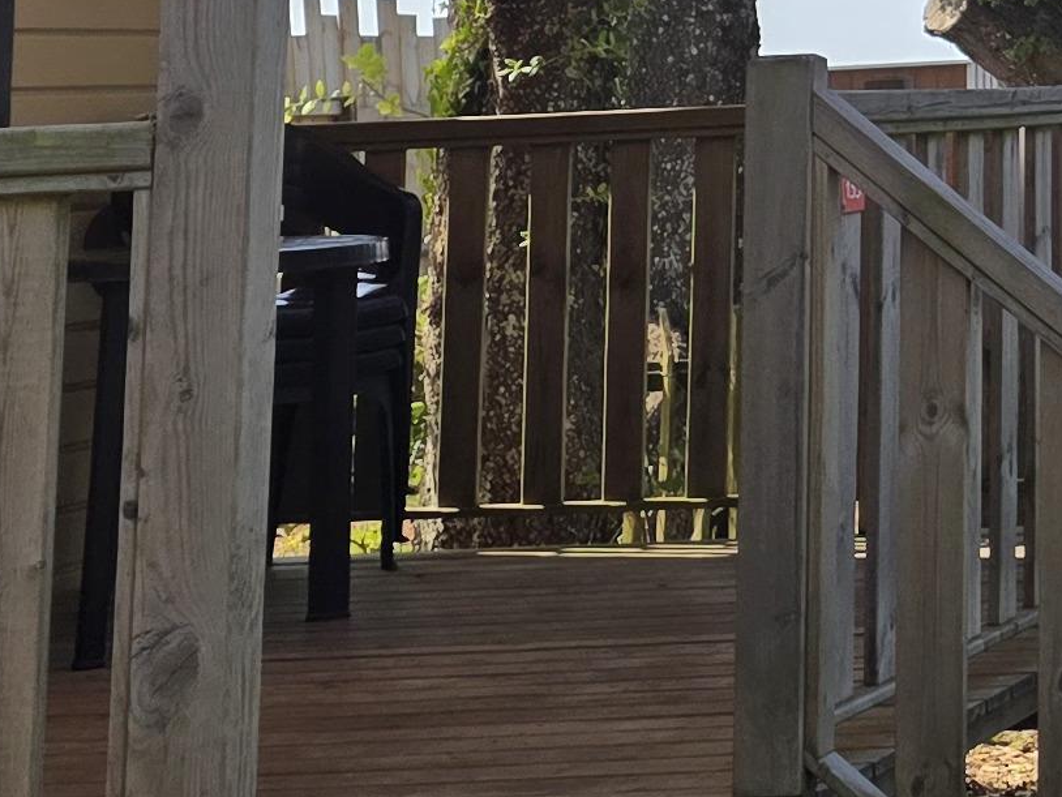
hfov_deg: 15.2
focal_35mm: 113
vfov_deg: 12.4
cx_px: 1881
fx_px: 3468
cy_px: -437
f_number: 1.7
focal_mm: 6.3
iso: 80
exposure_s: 1/3455
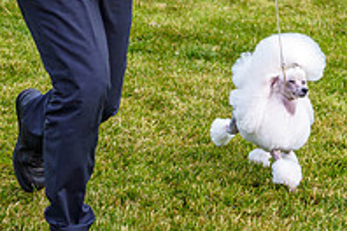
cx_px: 256
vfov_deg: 6.6
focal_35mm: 208
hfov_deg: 9.9
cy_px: 8
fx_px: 2005
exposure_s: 1/500
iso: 200
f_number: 4
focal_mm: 71
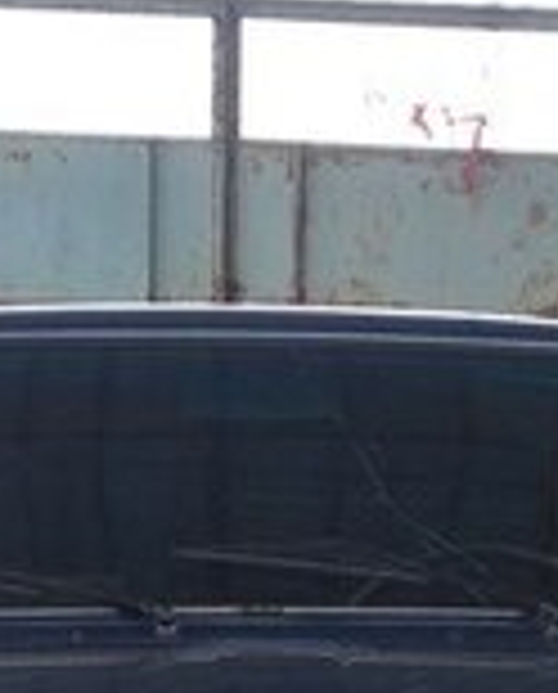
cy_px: 772
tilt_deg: -4.9
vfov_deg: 12.9
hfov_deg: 10.6
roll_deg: -1.3
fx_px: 3002
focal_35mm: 146
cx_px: 508
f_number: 2.4
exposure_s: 1/149
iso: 50
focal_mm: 4.28
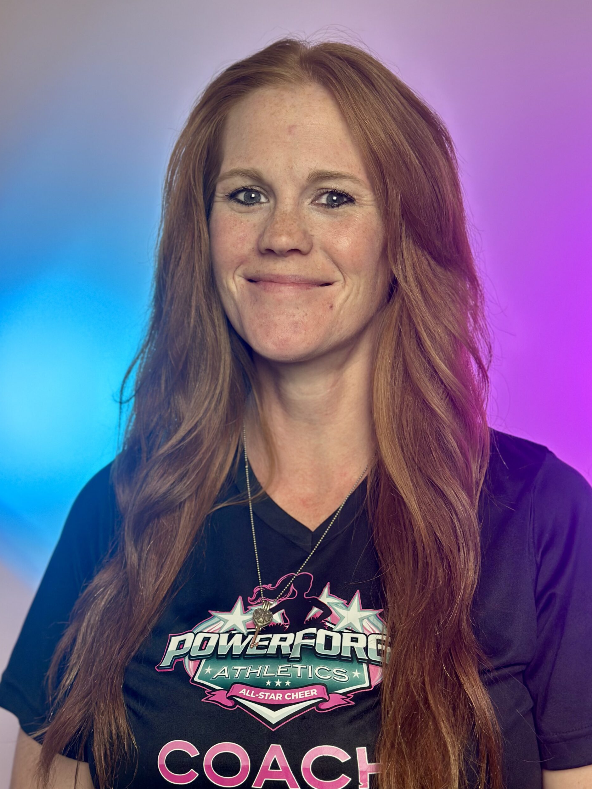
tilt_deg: -1.0
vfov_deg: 38.9
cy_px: 387
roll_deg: -2.2
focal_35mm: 49
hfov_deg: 29.7
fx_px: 1117
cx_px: 294
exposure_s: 1/60
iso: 200
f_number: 1.78
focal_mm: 6.86
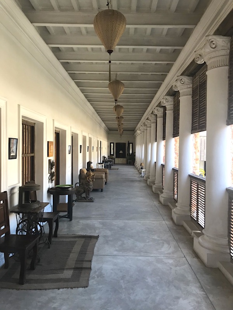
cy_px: 155
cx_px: 116
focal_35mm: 28
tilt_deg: +0.6
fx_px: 251
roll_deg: -1.7
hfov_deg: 49.7
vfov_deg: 63.4
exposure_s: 1/100
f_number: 1.8
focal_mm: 3.99
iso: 32
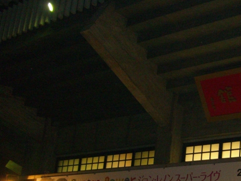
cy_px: 141
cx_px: 184
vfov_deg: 20.0
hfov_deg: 26.3
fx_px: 508
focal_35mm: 73
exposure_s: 1/60
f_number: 2.8
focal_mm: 7.9
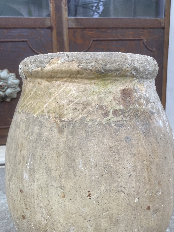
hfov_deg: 53.1
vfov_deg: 67.3
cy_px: 116
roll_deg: +2.6
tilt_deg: -10.3
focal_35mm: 26
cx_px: 87
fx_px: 174
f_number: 1.8
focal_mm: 4.25
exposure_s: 1/111
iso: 125
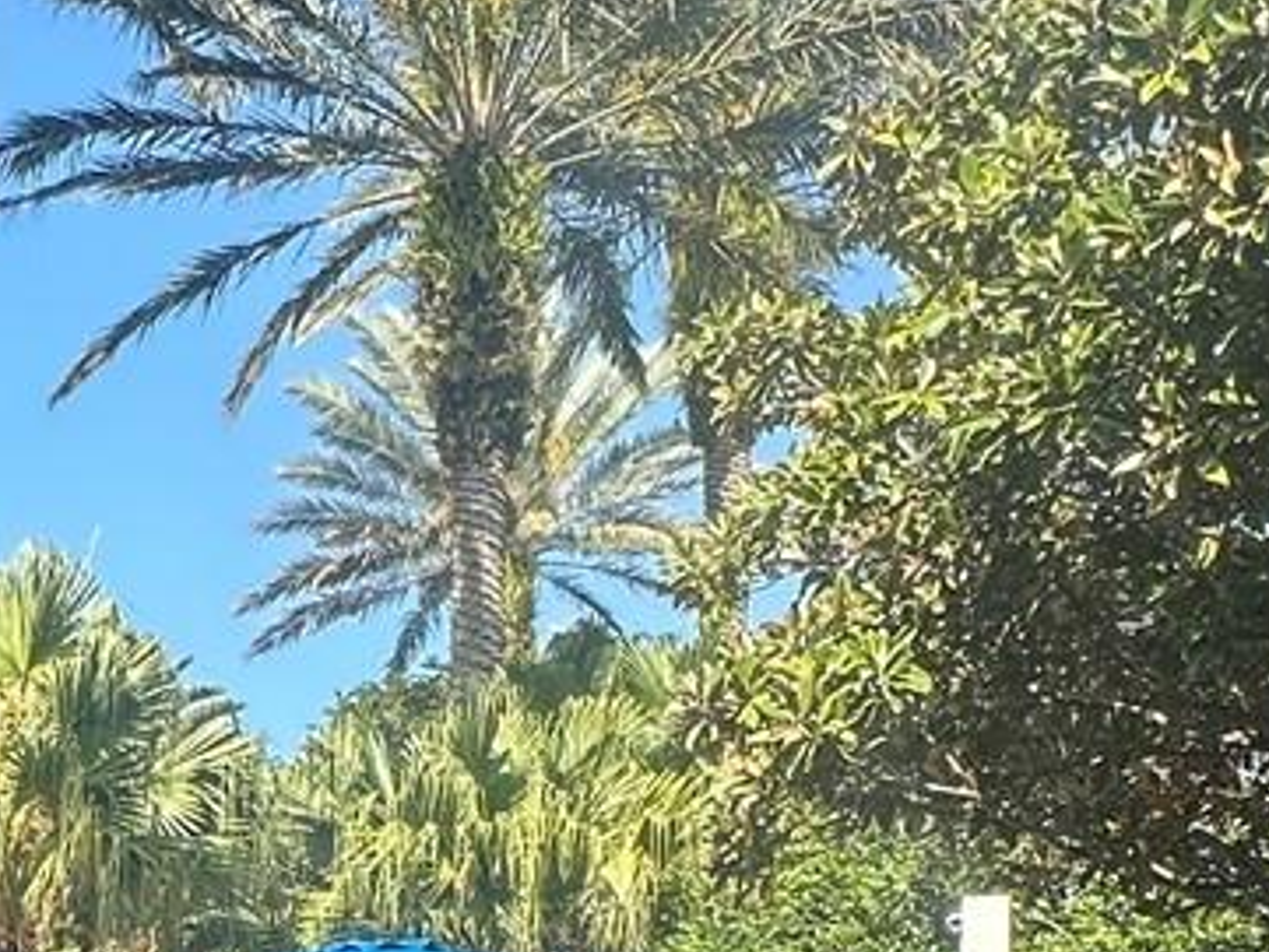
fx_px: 2274
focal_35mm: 62
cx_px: -144
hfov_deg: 28.2
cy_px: 1254
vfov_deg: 21.3
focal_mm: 2.22
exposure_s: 1/744
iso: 40
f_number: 2.2
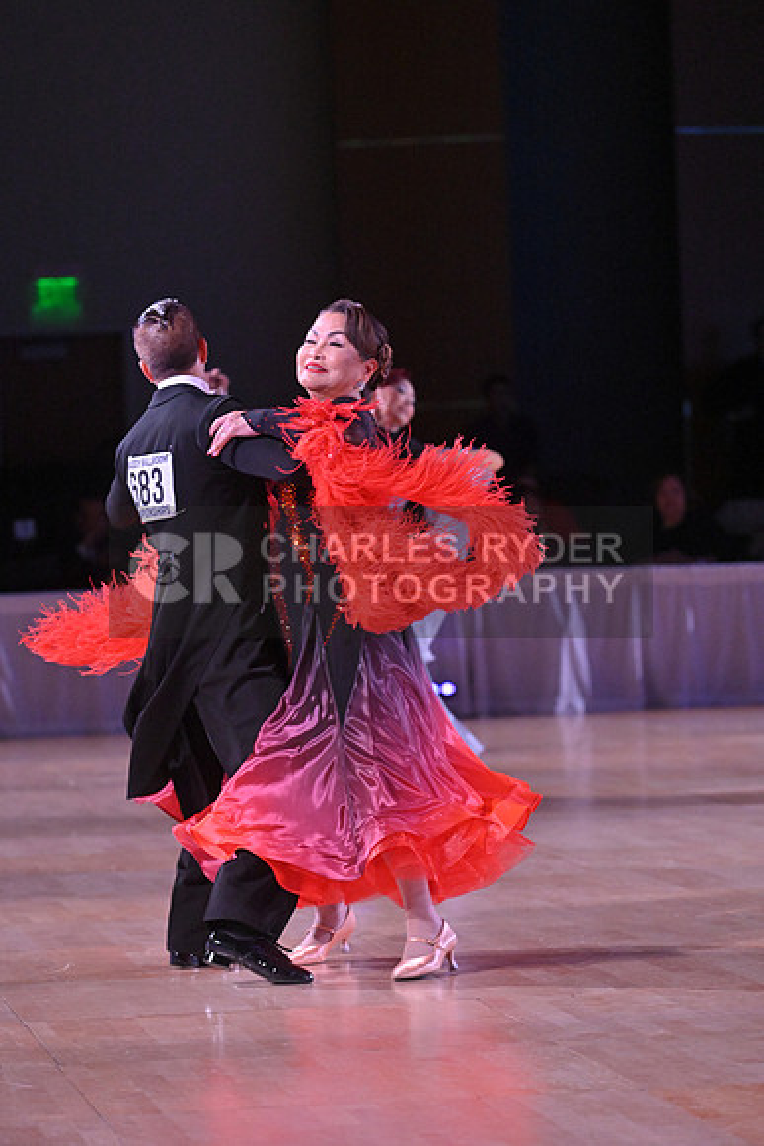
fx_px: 5408
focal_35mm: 170
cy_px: 573
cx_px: 382
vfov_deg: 12.1
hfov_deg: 8.1
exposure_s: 1/400
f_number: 5.6
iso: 4000
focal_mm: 170
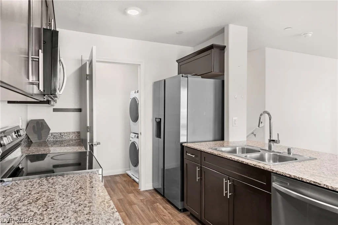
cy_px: 112
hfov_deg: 76.1
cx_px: 169
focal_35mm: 23
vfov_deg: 55.1
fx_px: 216
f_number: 8
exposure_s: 1/13
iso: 400
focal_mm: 23
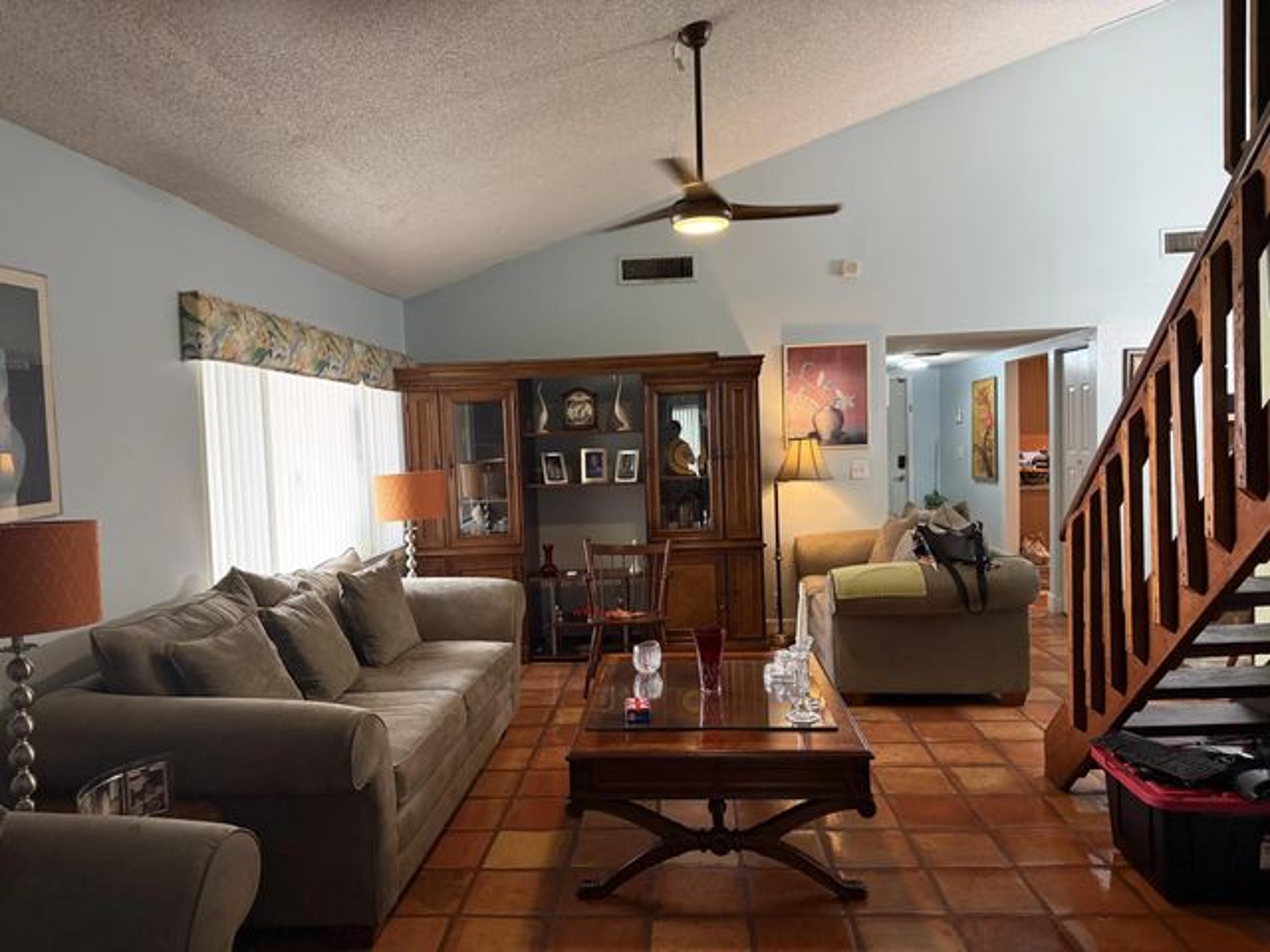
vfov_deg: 56.8
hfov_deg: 71.6
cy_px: 476
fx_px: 881
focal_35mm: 24
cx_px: 635
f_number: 1.78
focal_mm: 6.76
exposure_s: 1/60
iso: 320
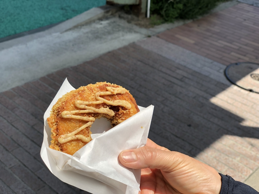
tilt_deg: -29.9
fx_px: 389
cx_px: 130
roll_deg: -3.2
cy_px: 97
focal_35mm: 52
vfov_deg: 28.0
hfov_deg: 36.8
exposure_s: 1/823
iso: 16
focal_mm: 6
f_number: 2.4
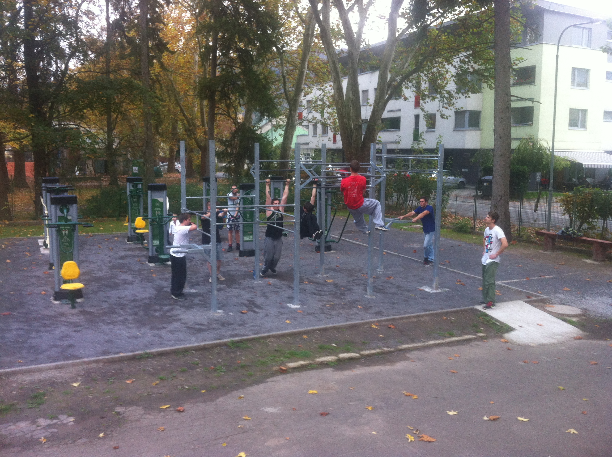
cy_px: 228
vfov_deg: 40.6
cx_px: 306
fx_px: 618
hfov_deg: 52.7
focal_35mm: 35
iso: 100
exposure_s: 1/40
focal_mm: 3.85
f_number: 2.8
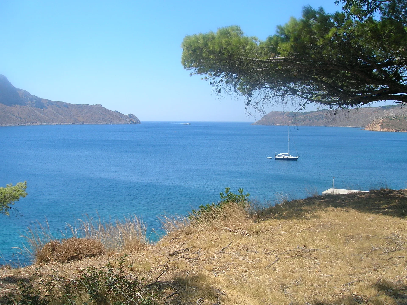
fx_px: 399
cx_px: 204
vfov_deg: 41.7
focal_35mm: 34
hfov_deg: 54.0
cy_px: 152
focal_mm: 5.7
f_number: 4.9
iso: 50
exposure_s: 1/338
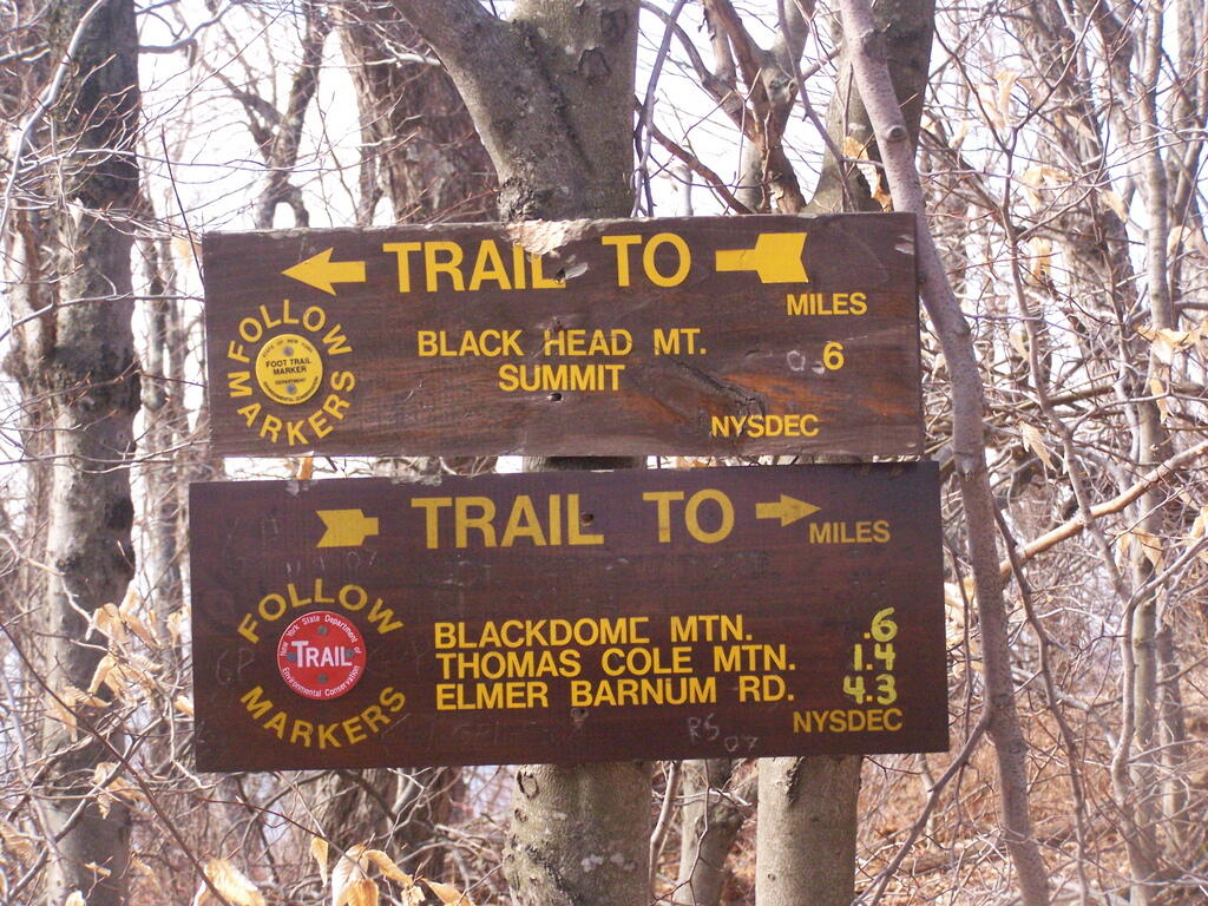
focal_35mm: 105
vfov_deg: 14.1
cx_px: 604
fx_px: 3664
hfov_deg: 18.7
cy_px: 453
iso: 400
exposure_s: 1/640
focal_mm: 17.5
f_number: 3.2
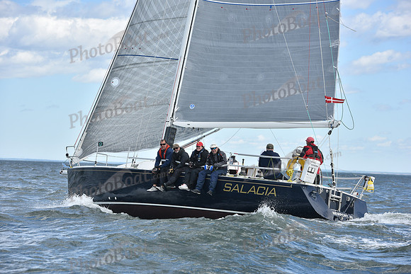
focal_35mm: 130
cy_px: 137
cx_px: 206
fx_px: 1484
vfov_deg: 10.6
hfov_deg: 15.8
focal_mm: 130
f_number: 7.1
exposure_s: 1/1000
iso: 320
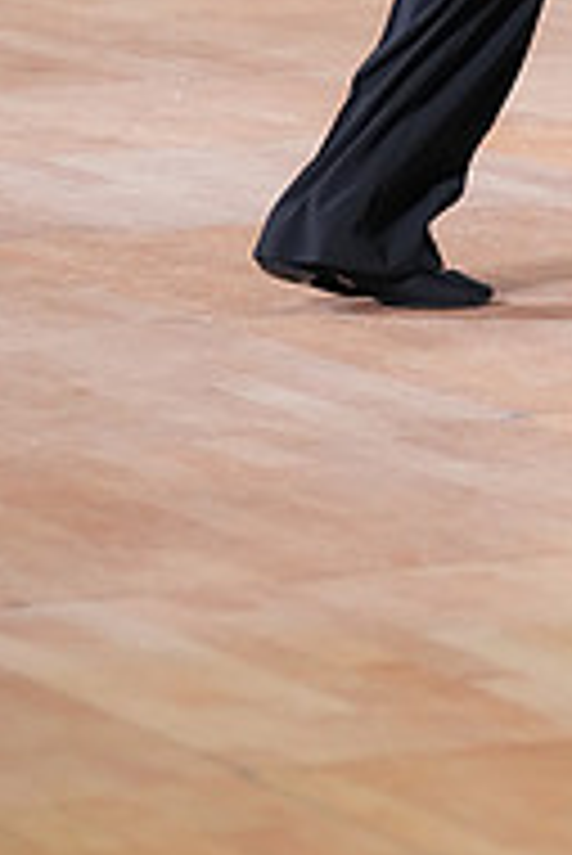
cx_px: 867
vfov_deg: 5.5
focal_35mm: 373
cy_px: -382
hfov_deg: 3.7
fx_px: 8873
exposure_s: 1/320
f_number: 2.8
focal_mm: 122
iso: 2000
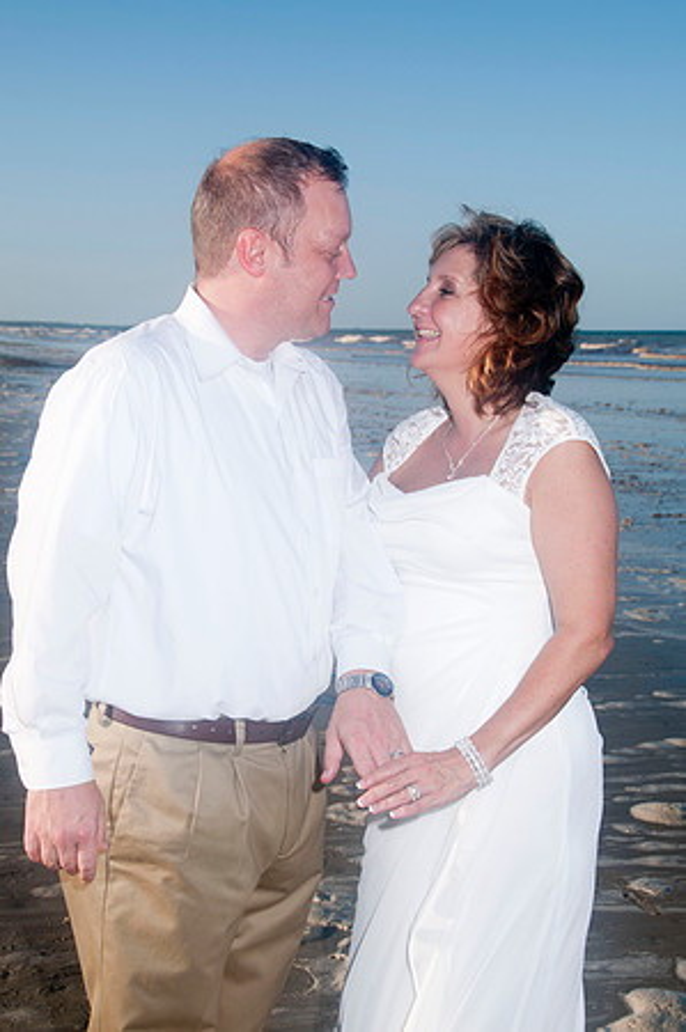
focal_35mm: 54
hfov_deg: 25.0
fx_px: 1547
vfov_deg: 36.9
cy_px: 516
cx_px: 343
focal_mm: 36
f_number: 10
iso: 100
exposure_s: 1/250
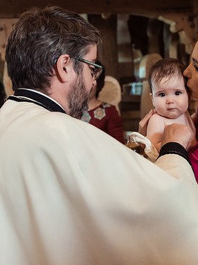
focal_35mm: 56
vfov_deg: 34.3
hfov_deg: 25.4
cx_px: 169
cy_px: 109
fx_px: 428
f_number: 2.8
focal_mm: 31
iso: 1250
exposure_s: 1/125
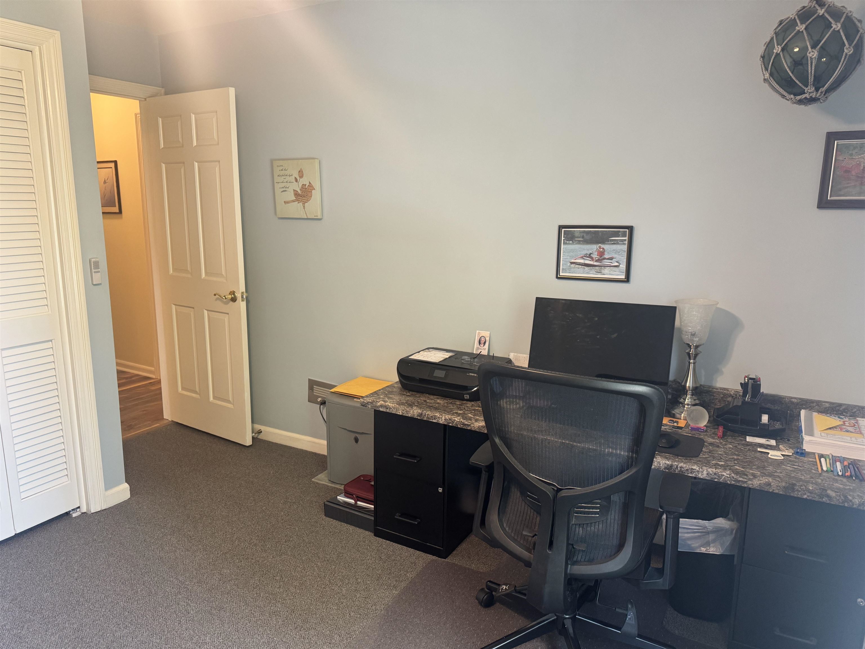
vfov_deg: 56.8
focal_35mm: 24
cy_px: 324
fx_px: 600
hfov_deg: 71.6
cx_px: 432
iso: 200
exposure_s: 1/60
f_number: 1.78
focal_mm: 6.76
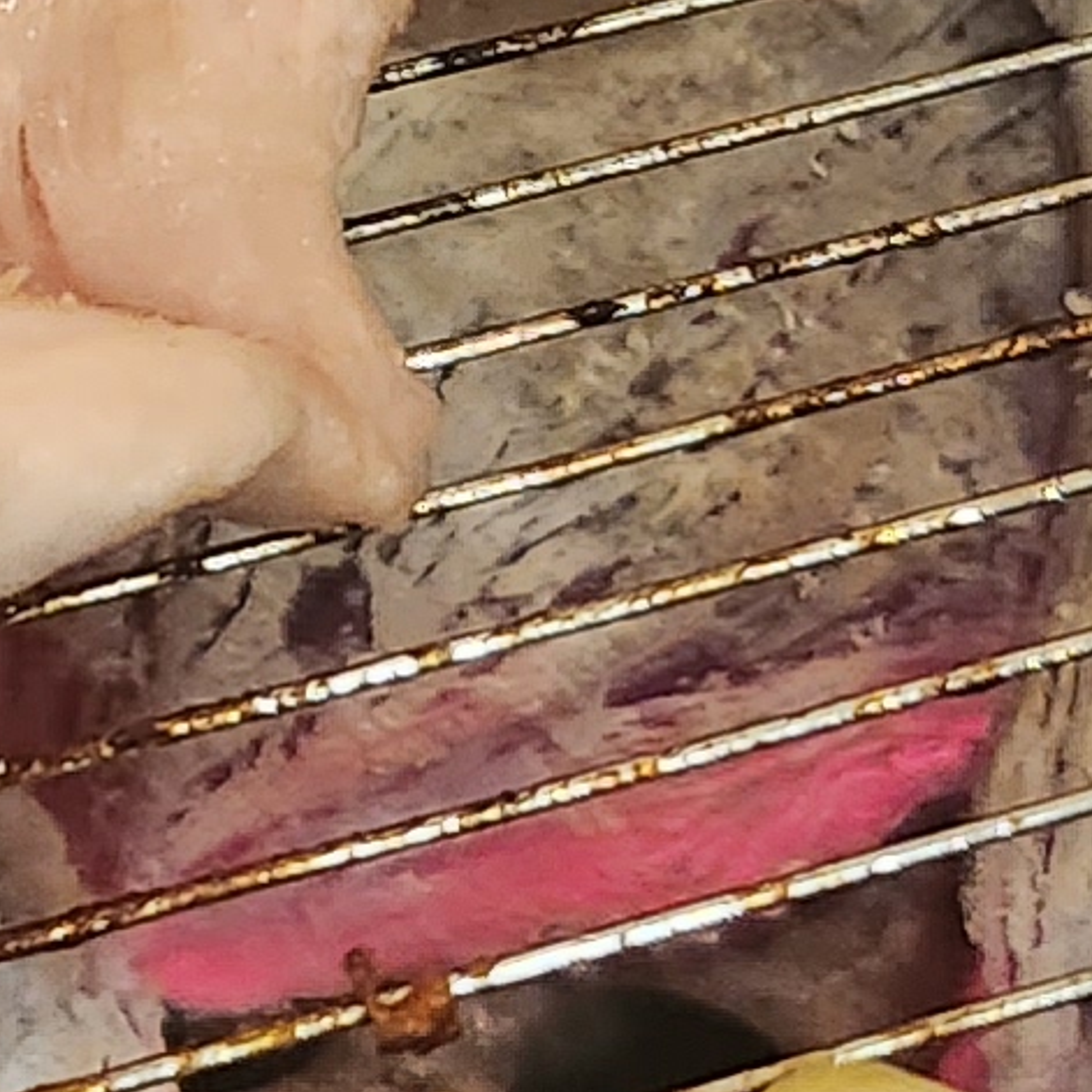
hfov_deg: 9.4
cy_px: -642
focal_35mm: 180
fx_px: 6424
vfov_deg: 9.4
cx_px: -705
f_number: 1.8
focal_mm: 5
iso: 640
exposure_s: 1/120
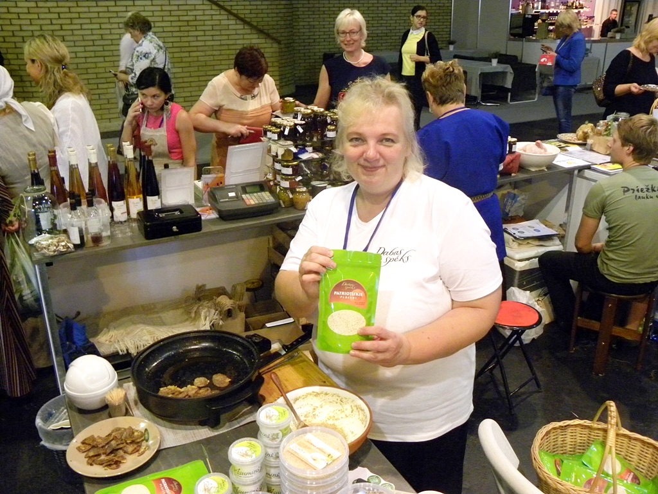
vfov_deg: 42.9
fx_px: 627
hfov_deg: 55.4
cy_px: 247
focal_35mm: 33
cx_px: 329
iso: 400
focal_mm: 5.9
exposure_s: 1/67
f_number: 2.8
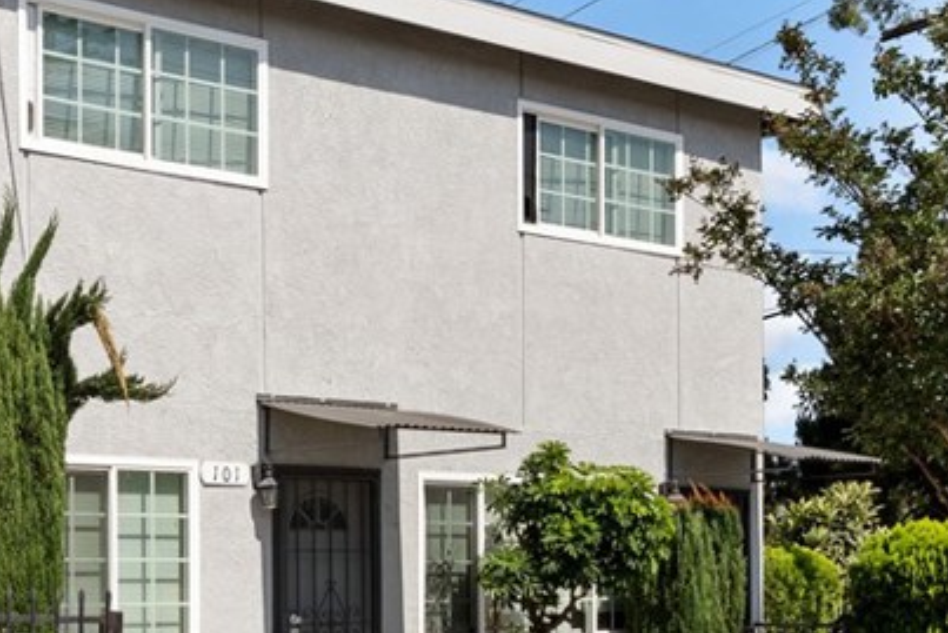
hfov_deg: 31.8
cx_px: 153
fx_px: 1607
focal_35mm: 61
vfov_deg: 21.6
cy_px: 611
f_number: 9
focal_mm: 24
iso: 320
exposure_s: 1/1000
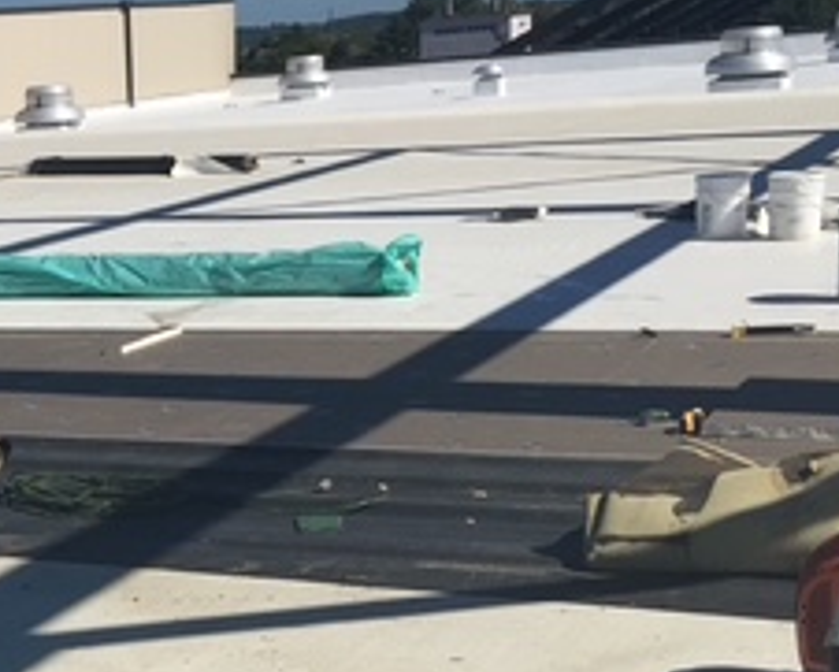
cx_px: -137
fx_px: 1987
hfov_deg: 22.2
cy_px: 590
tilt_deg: -13.3
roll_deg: +4.2
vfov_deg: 18.9
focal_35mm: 80
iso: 32
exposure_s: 1/5650
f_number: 2.2
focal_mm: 4.15
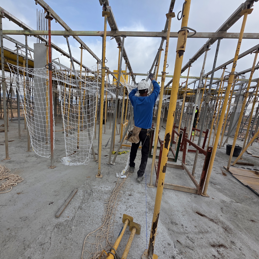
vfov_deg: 87.4
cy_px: 129
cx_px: 116
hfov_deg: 87.2
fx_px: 135
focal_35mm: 16
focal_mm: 2.2
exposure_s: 1/1255
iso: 40
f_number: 1.9
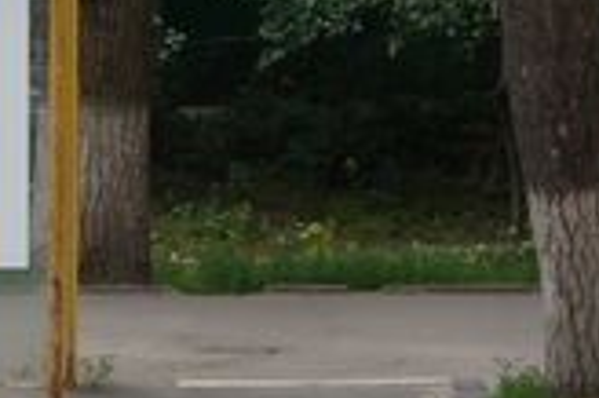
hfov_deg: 6.8
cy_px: 245
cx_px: -480
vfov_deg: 4.6
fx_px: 4953
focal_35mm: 298
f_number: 5.6
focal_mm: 70
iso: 125
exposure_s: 1/160
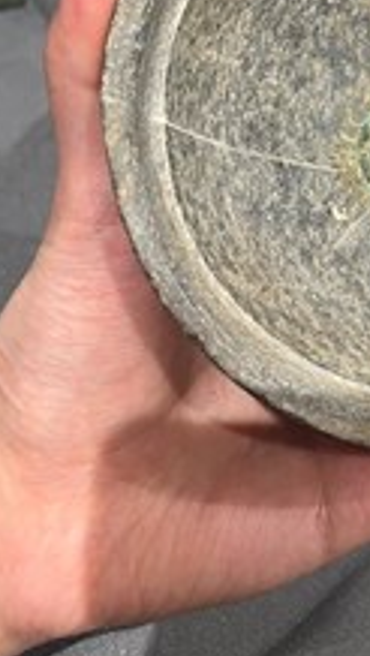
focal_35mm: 52
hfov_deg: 22.2
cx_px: 379
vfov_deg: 38.2
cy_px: 120
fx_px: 905
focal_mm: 5.7
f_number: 1.5
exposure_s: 1/60
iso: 80
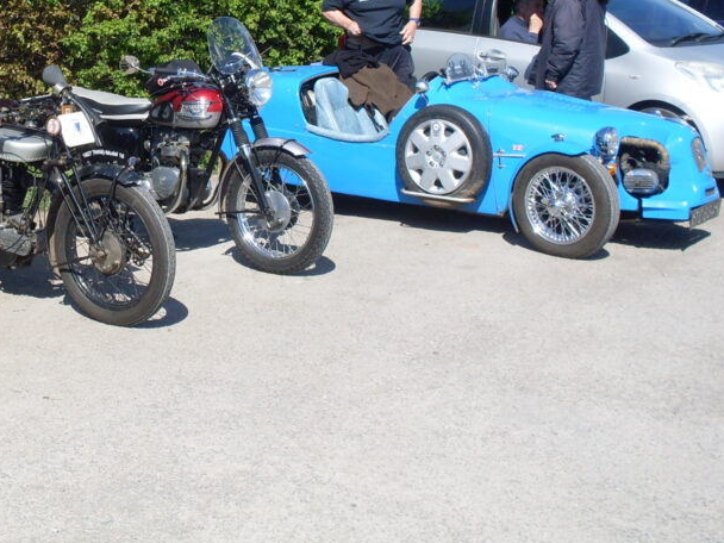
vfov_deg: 22.7
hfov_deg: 29.5
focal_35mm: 64
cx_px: 139
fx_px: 1339
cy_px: 131
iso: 80
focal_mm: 6.3
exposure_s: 1/180
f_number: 8.4
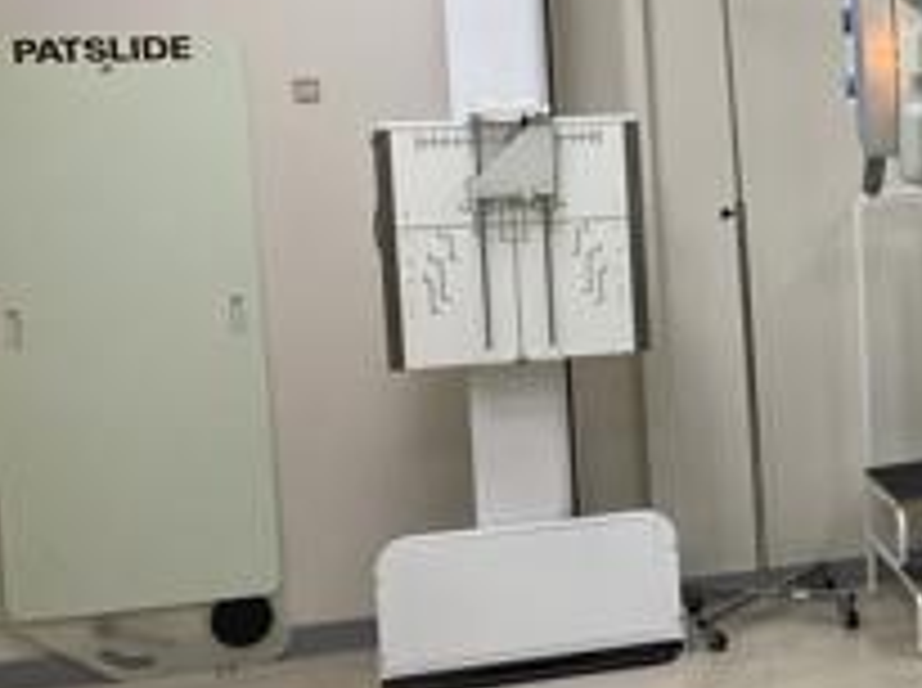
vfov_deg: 20.6
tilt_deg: -5.4
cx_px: 1253
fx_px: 1888
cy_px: 218
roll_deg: +1.3
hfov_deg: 23.6
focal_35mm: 71
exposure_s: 1/100
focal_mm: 4.25
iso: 64
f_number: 1.8
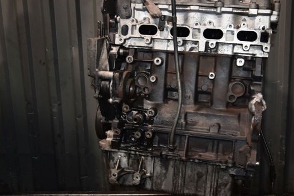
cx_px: 167
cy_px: 95
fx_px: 327
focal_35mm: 40
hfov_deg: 48.3
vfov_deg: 33.4
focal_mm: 22
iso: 800
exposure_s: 1/60
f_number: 5
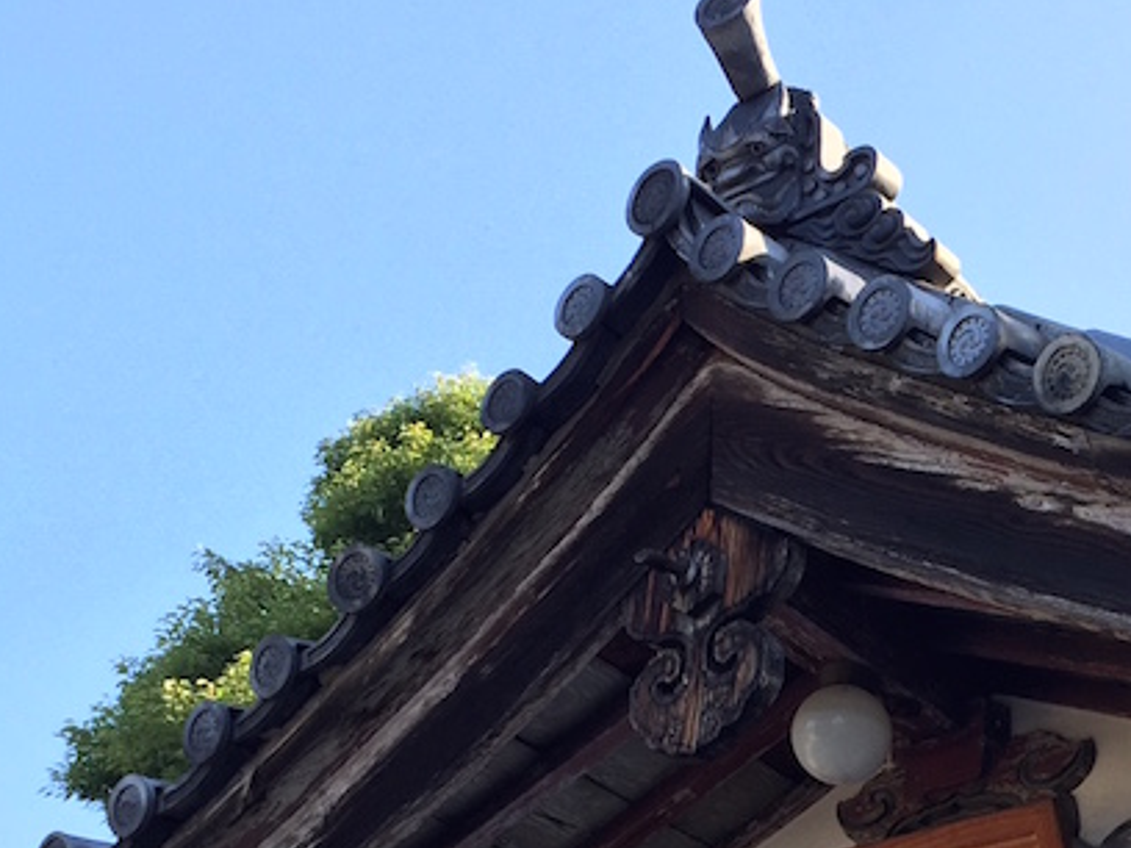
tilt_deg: +25.6
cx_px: 1015
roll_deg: -3.4
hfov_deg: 26.5
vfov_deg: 19.9
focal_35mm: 71
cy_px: 920
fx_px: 2320
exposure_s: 1/399
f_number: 2.2
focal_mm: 4.15
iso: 32
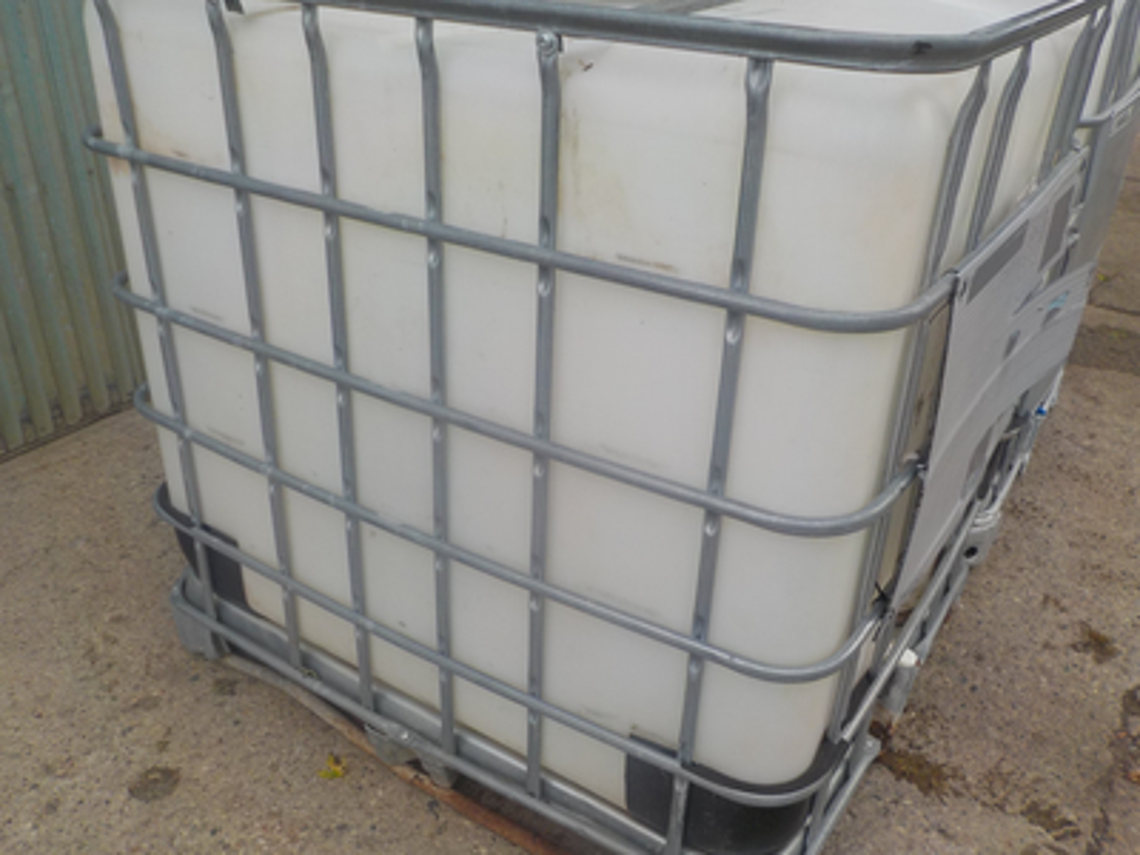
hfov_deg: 60.0
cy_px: 428
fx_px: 988
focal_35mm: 30
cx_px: 570
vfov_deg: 46.8
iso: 125
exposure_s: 1/125
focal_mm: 4.1
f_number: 3.3
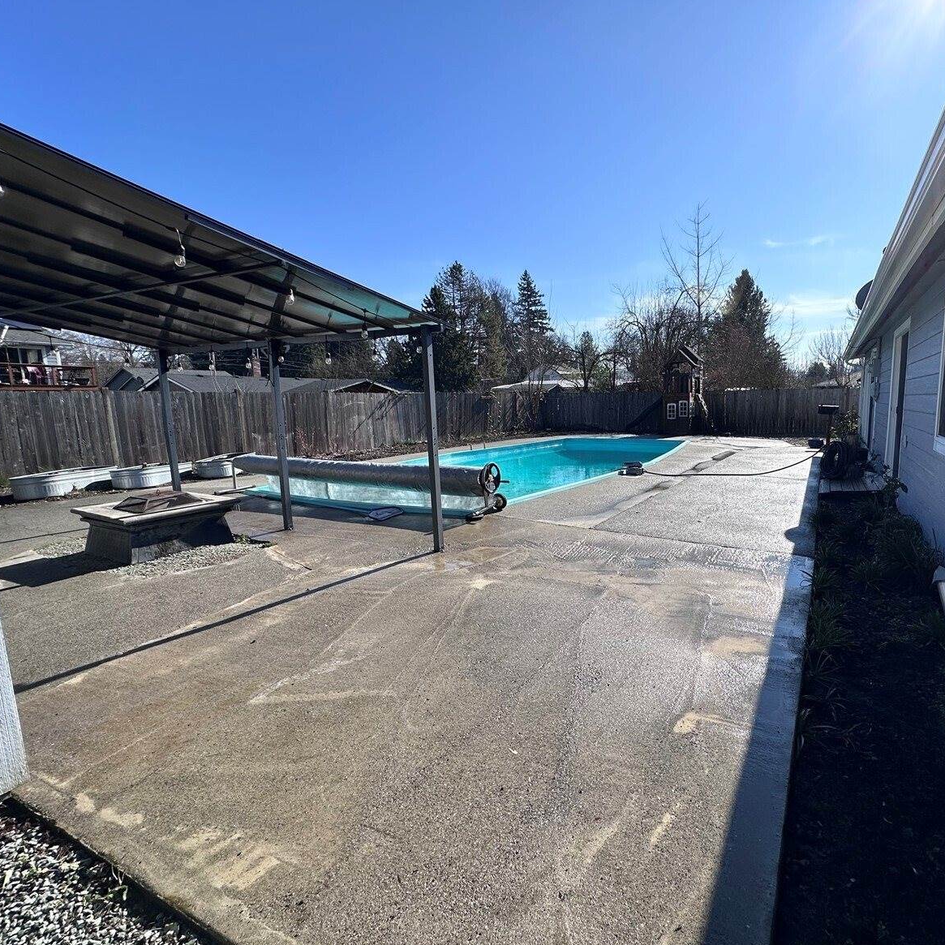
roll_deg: +0.7
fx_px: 525
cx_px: 588
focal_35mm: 17
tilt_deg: -7.9
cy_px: 467
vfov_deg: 84.0
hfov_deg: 82.4
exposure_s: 1/2398
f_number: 2.2
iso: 50
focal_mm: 2.22
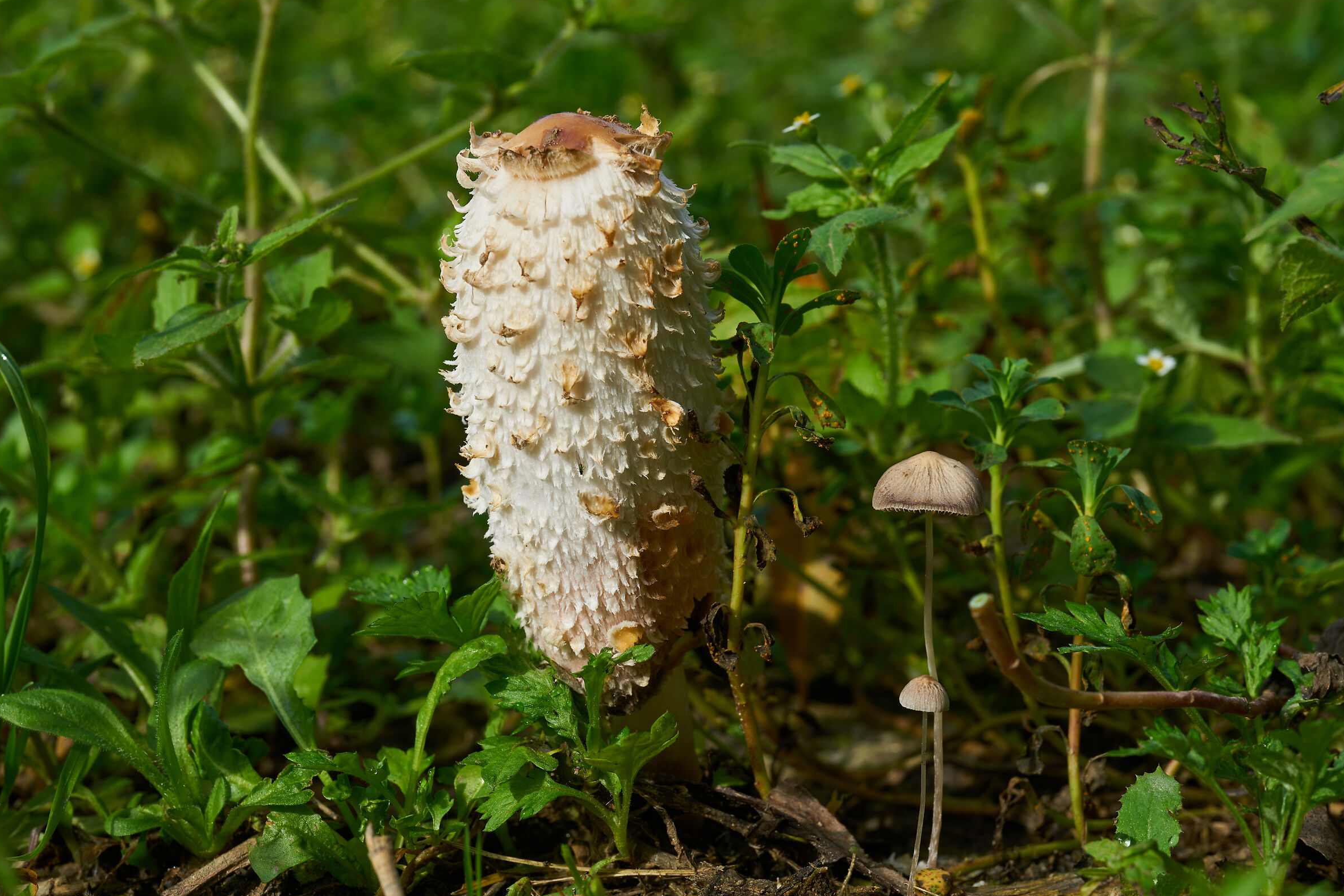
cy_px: 448
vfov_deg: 19.2
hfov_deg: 28.5
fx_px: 2650
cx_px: 675
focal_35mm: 71
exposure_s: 1/100
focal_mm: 70
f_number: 10
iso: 160
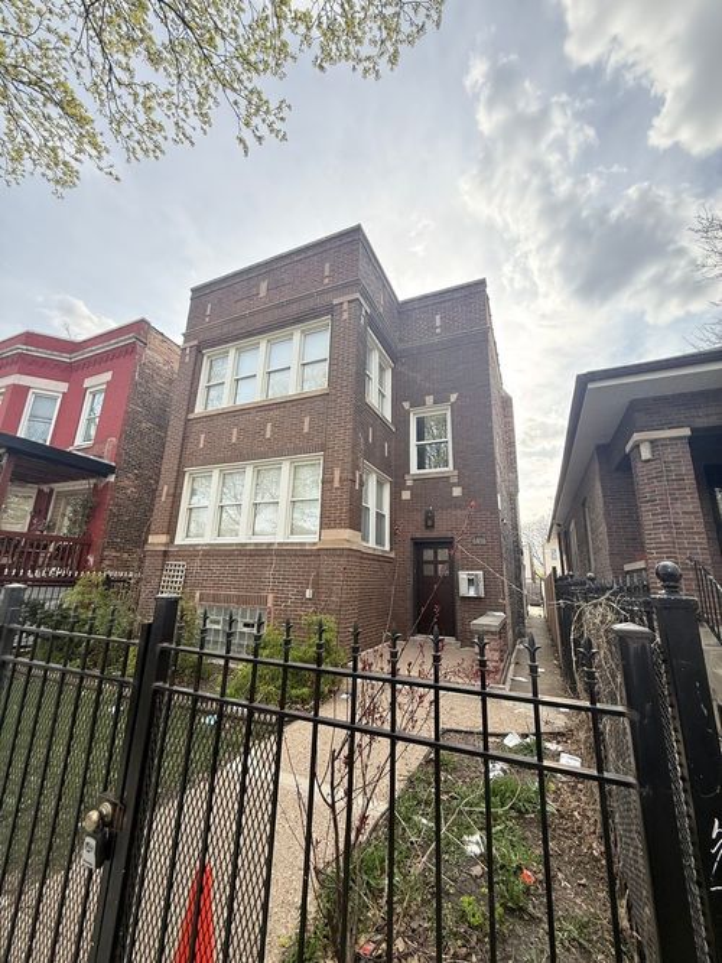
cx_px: 361
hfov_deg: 85.7
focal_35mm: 14
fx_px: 389
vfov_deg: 102.1
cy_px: 482
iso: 64
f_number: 2.2
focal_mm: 2.22
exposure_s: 1/498
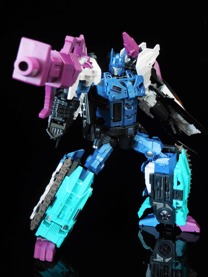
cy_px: 138
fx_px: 320
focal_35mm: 40
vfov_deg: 46.8
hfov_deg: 36.0
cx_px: 104
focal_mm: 7.1
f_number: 3.9
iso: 200
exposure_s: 1
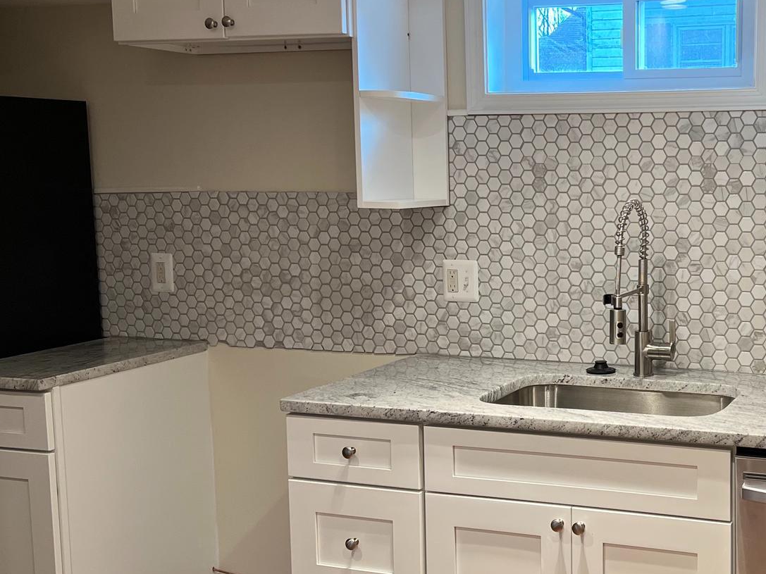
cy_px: 289
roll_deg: +0.4
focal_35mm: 49
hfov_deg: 37.0
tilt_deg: -8.4
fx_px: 1084
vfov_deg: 29.7
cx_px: 654
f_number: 1.5
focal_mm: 5.7
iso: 125
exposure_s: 1/120
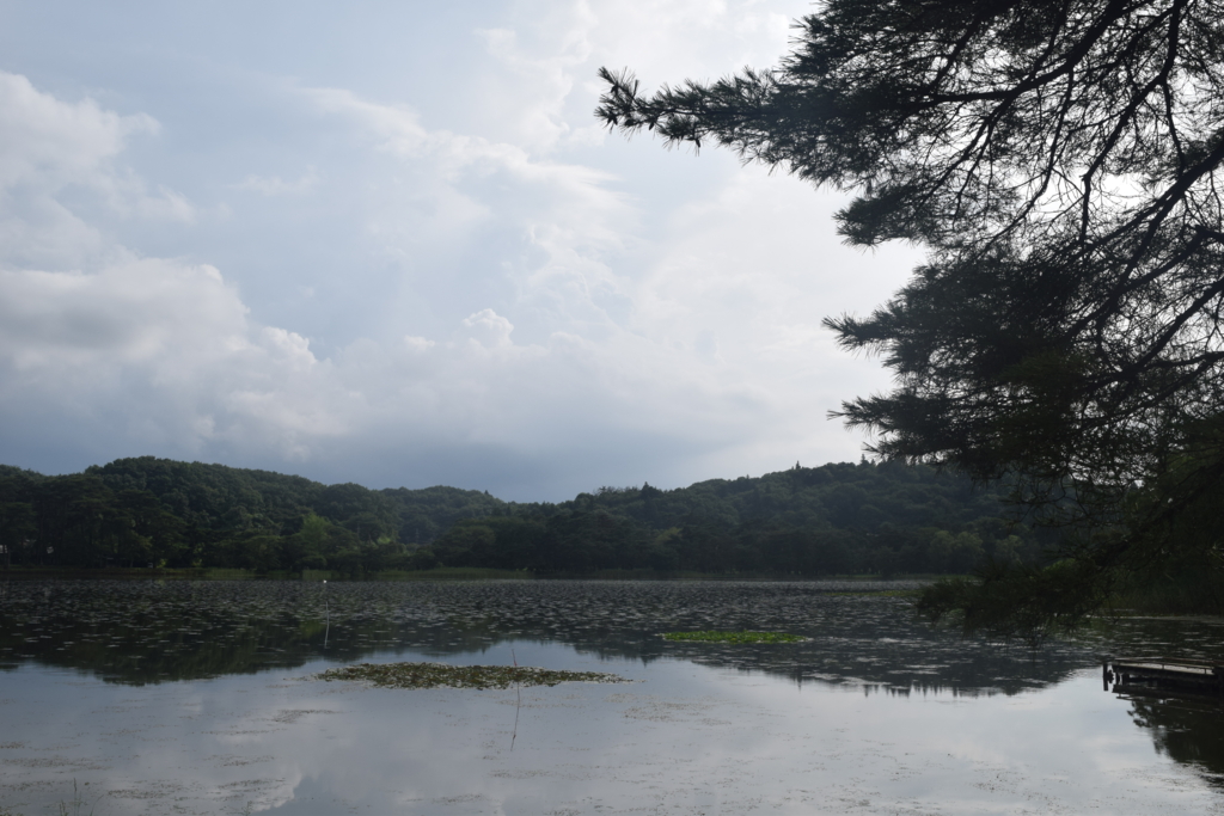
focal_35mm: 39
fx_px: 1326
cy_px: 408
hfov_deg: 49.5
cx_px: 612
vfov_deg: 34.2
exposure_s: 1/500
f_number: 11
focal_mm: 26
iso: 200
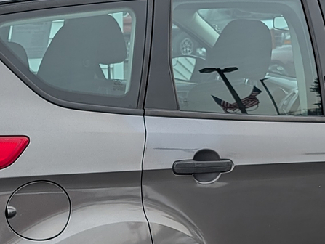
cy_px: 202
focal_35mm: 86
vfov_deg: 17.0
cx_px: 153
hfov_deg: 22.7
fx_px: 808
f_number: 1.68
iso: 21
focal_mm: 6.9
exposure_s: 1/400
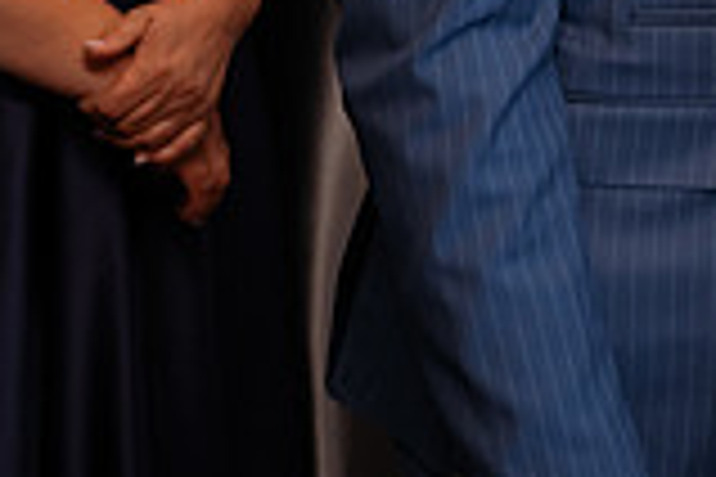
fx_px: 2327
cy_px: -315
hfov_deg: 16.3
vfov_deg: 11.1
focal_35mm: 117
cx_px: 1009
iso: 640
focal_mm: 32
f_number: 2.8
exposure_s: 1/250
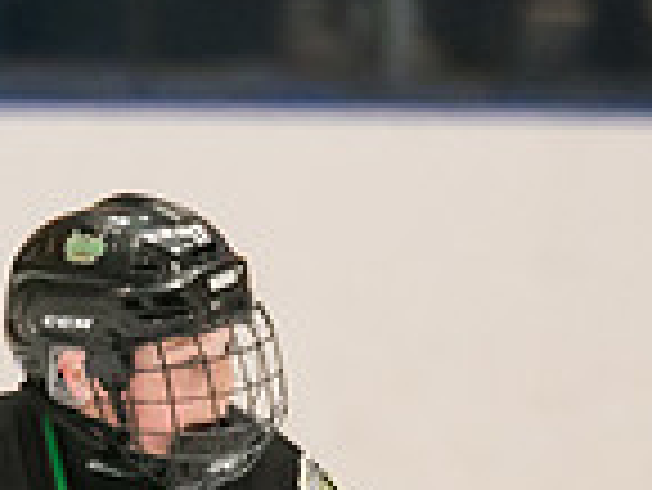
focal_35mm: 1582
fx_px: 29822
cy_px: 693
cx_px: 160
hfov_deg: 1.3
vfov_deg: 0.9
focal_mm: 261
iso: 3200
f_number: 3.2
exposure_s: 1/1000
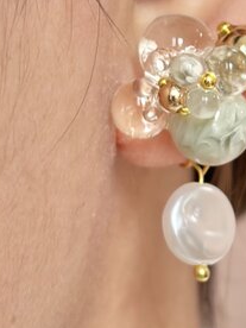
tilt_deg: +15.0
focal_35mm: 161
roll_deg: +0.6
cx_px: 298
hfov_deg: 9.1
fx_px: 1526
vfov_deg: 12.3
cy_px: 144
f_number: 1.6
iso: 160
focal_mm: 5.96
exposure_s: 1/49
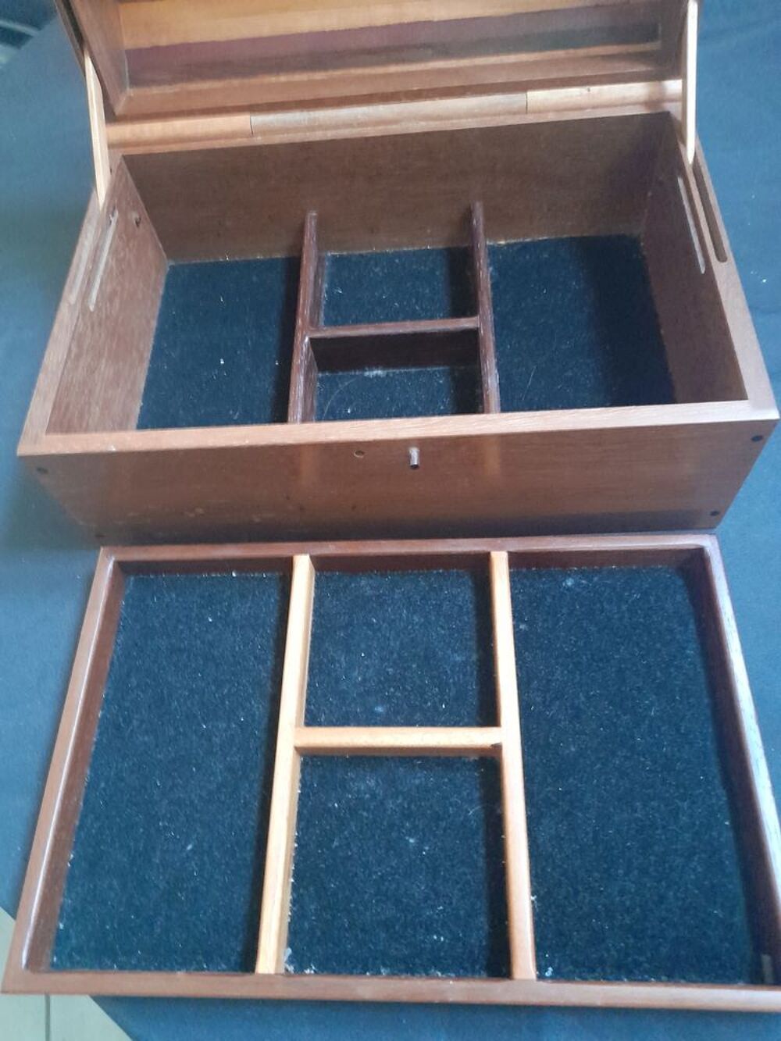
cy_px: 520
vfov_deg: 69.4
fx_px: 752
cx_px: 390
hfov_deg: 54.9
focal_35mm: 25
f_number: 2
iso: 800
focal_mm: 4.6
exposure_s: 1/10
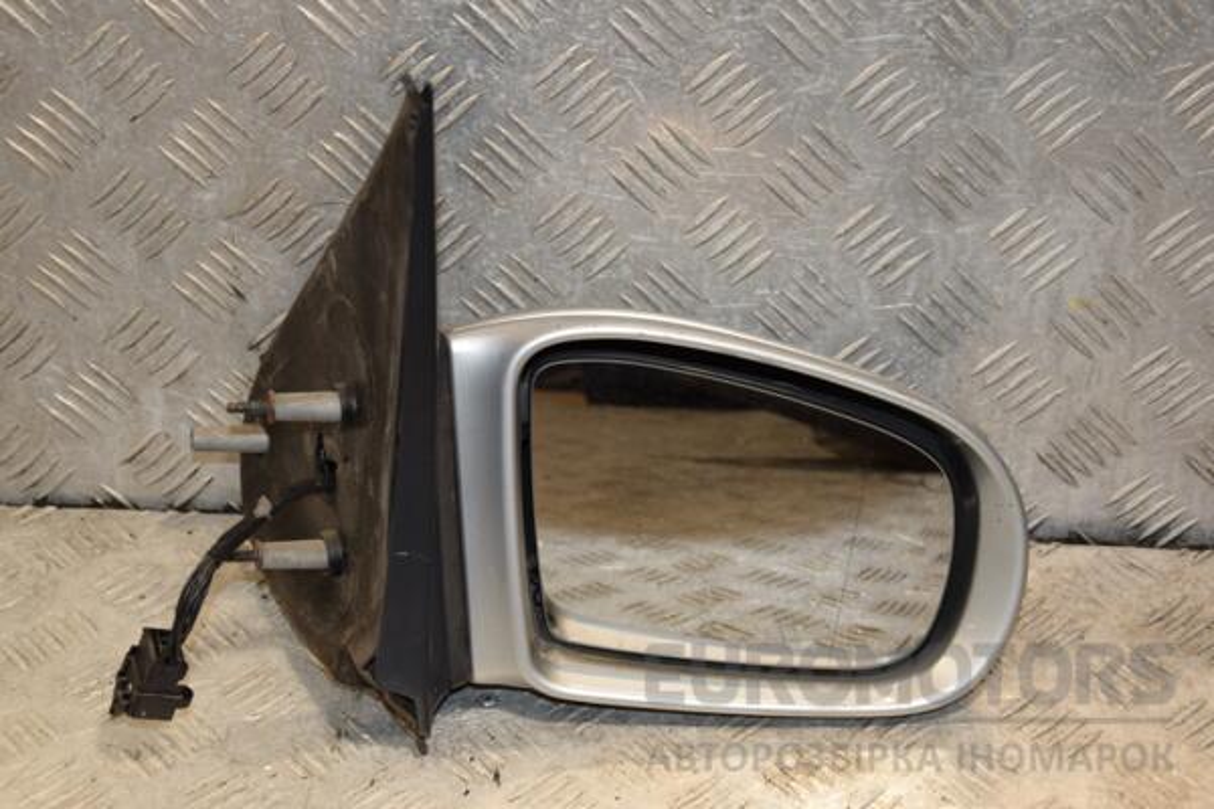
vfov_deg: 18.2
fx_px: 2529
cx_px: 607
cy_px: 404
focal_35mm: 75
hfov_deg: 27.0
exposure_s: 1/200
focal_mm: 50
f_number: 5.6
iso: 800
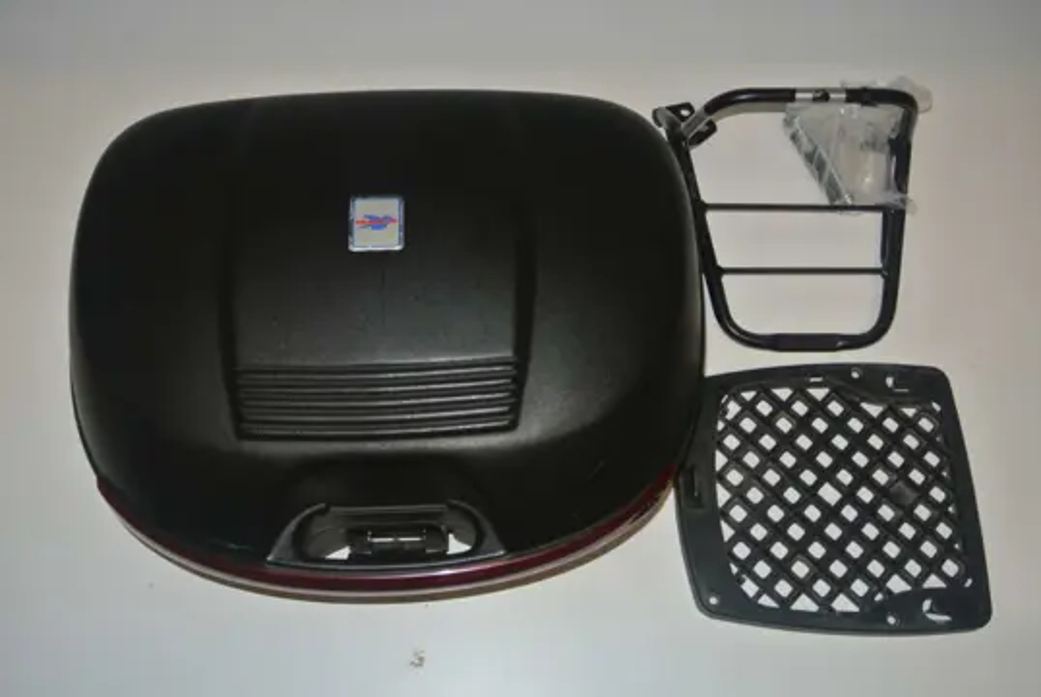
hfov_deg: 53.1
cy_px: 348
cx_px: 520
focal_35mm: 36
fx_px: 1042
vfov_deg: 37.0
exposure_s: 1/60
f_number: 4
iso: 200
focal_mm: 13.6
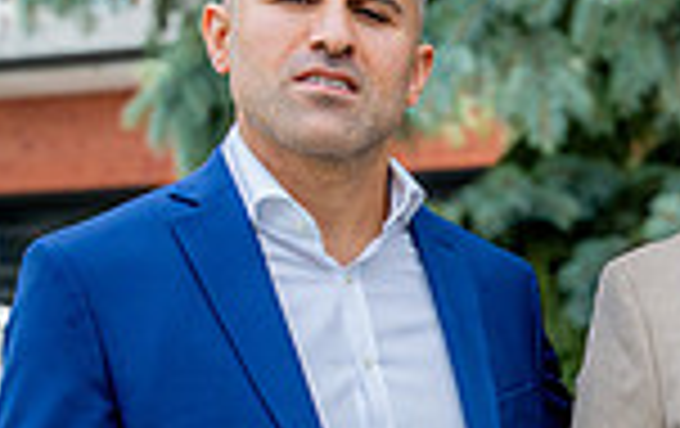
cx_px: 1081
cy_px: 588
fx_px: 2247
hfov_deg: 15.6
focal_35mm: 121
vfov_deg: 10.6
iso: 320
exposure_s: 1/200
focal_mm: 31
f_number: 7.1
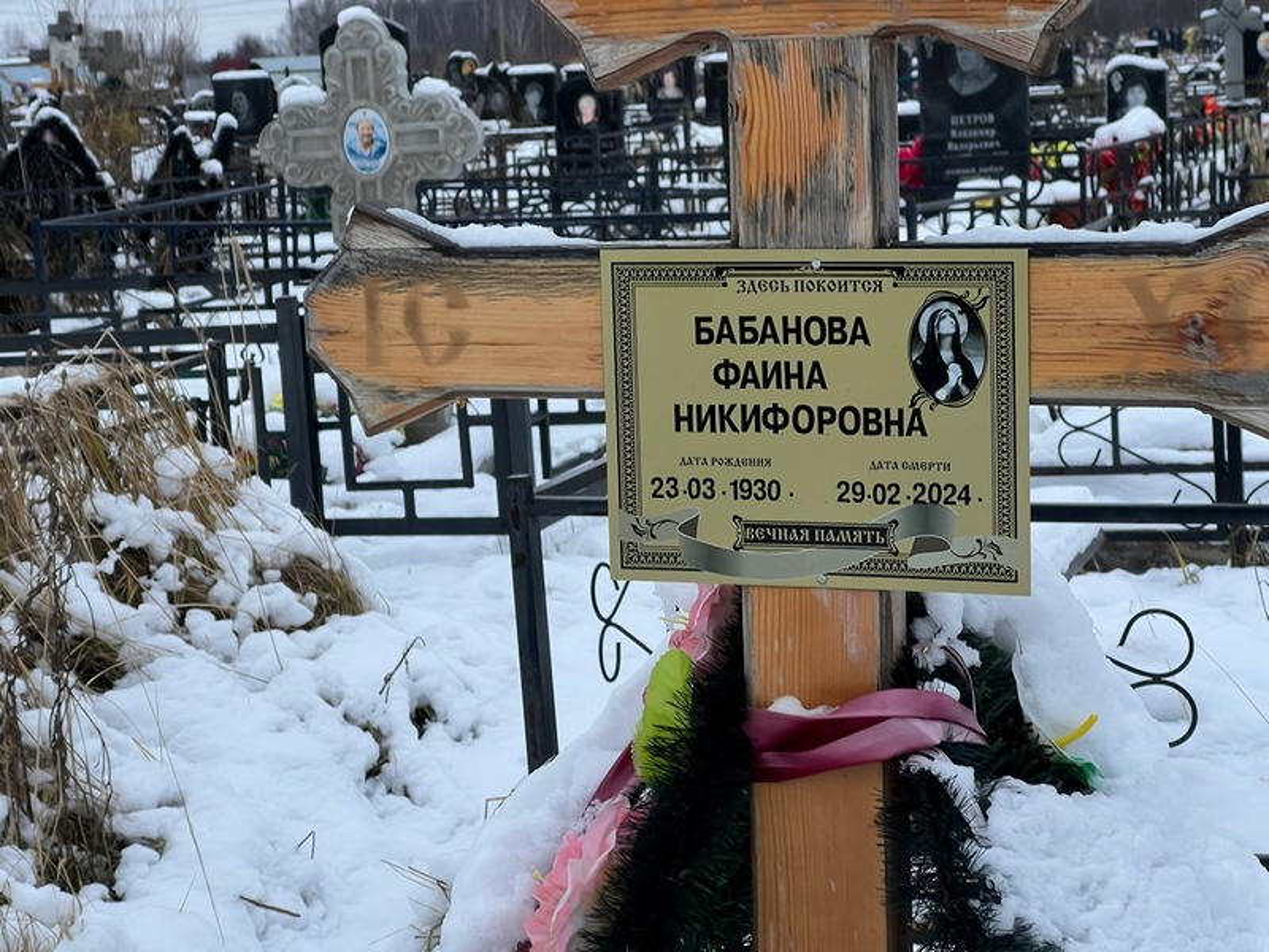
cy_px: 476
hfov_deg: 25.3
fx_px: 2823
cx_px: 634
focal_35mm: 77
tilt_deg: -8.8
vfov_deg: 19.1
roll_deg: +0.9
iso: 32
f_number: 2.8
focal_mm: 9
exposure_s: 1/105
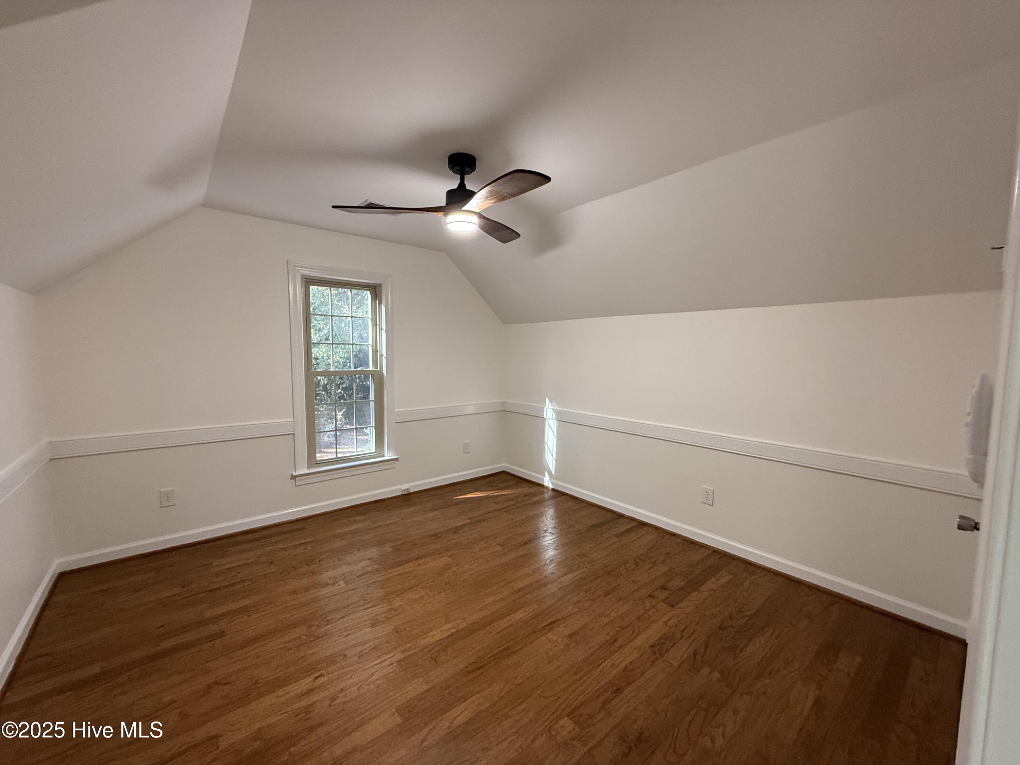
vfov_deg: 85.7
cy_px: 382
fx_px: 413
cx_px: 510
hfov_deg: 102.1
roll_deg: -0.9
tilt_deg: -4.6
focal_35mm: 14
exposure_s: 1/99
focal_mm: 2.22
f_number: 2.2
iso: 320
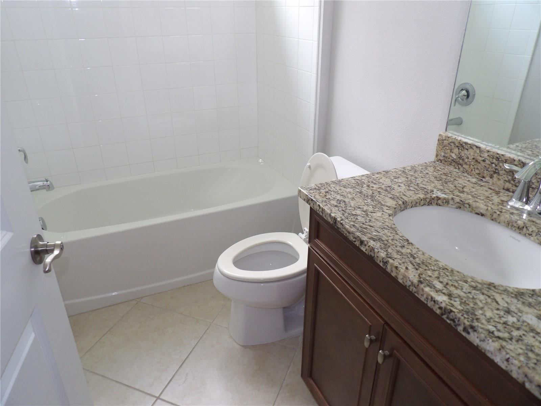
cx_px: 270
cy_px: 203
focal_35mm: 24
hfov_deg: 71.6
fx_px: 375
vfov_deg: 56.8
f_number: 3.2
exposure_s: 1/33
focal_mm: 4.3
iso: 200
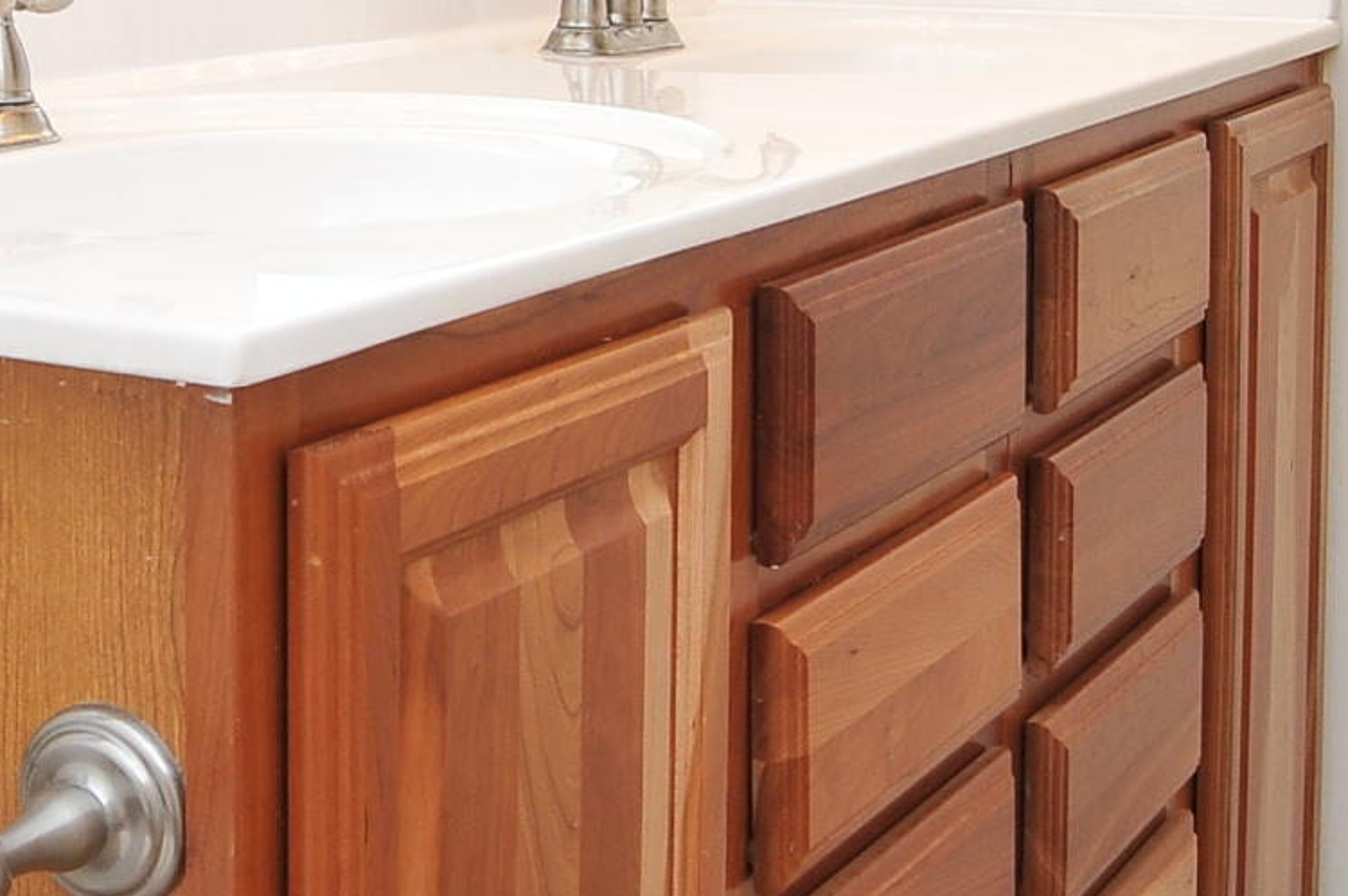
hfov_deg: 27.1
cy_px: -90
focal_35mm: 72
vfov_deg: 18.2
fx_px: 2694
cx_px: 124
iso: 640
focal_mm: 18
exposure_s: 1/30
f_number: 10
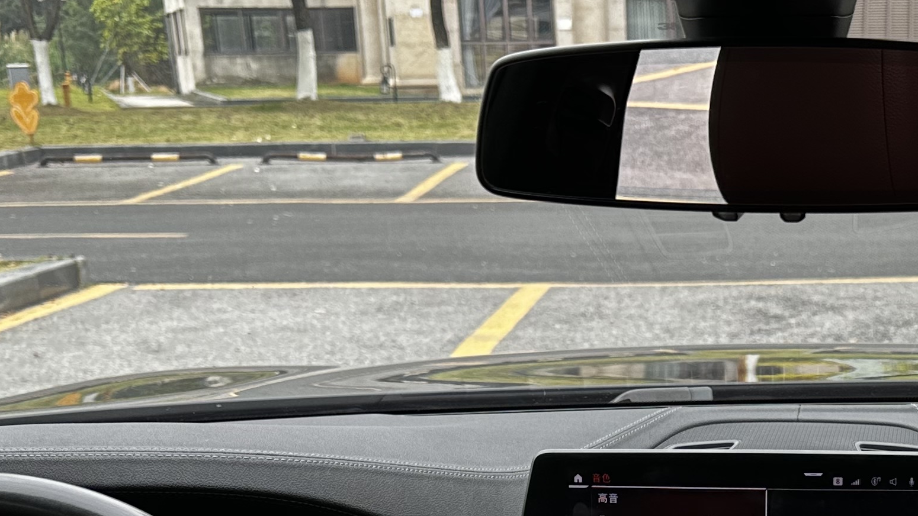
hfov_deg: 30.1
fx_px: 1655
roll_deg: +0.3
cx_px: 764
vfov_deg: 16.1
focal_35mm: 68
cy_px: 788
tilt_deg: -23.1
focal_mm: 6.86
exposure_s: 1/122
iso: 80
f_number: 1.78
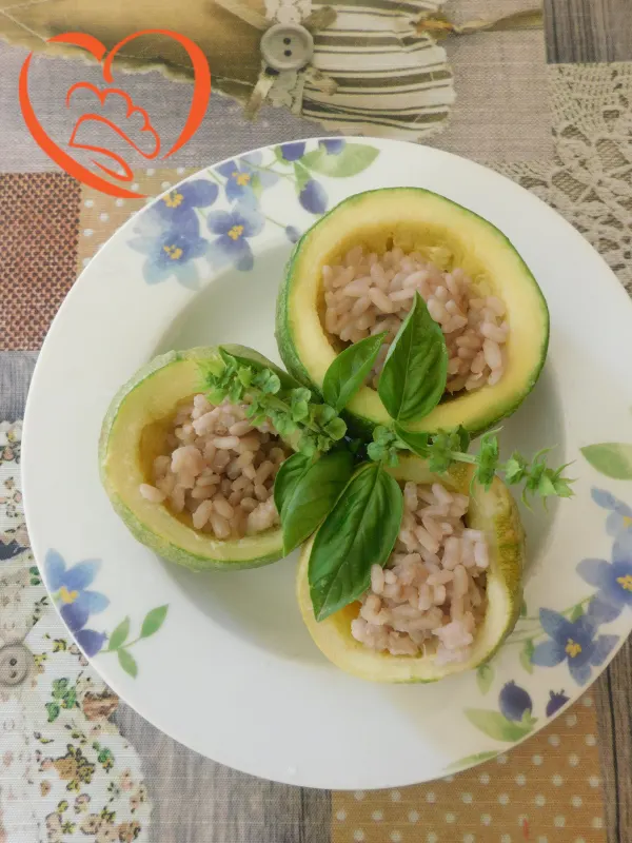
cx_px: 316
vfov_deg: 73.9
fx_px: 560
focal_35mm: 23
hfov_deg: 58.9
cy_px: 422
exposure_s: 1/30
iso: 220
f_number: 3
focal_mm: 4
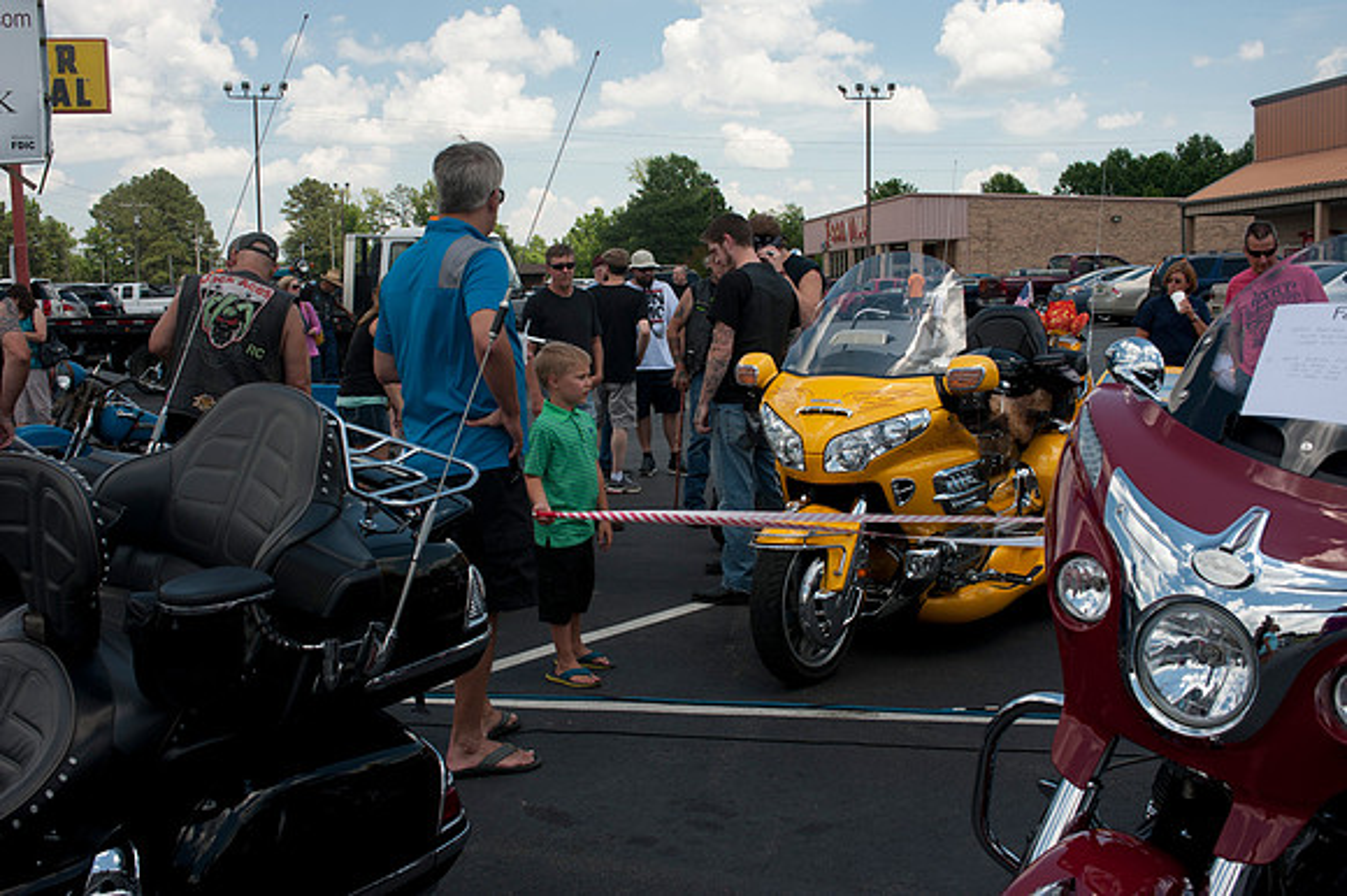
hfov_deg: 48.5
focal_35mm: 40
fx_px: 1496
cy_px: 448
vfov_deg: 33.4
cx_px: 674
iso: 200
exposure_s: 1/320
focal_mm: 40
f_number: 9
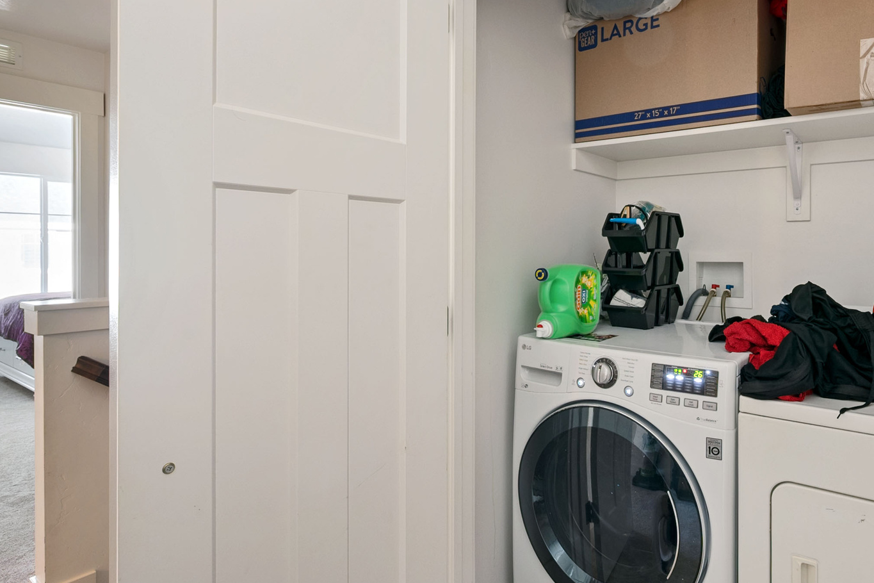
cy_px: 235
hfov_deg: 79.3
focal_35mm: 21
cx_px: 562
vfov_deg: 59.0
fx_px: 510
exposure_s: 4
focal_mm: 14
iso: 800
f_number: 8
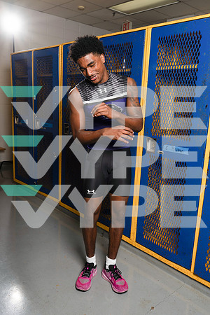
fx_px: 280
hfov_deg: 41.1
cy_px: 158
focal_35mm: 32
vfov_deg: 58.7
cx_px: 105
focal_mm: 32
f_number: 11
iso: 125
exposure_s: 1/250
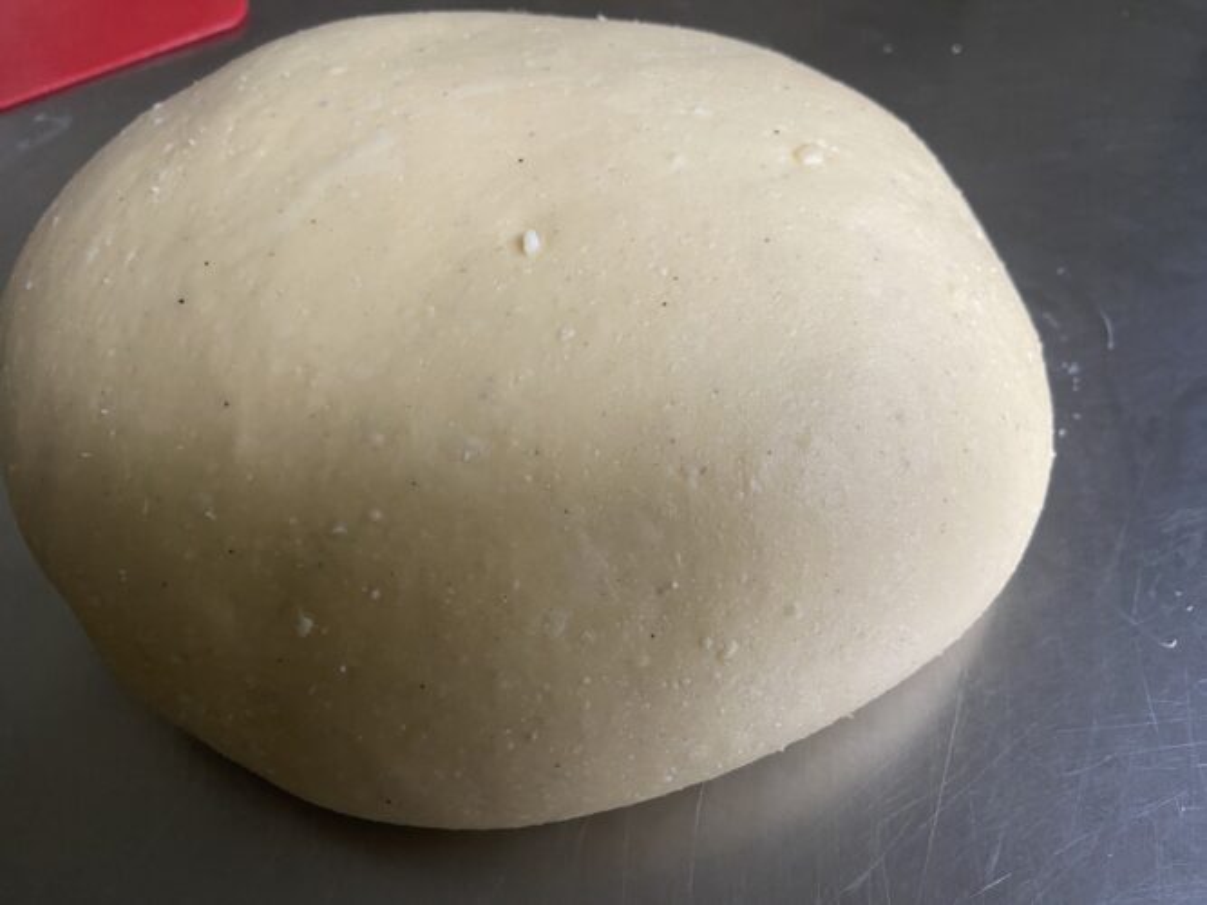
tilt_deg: -49.7
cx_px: 604
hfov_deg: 67.3
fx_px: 906
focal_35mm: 26
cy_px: 452
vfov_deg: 53.0
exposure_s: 1/60
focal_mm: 4.25
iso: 160
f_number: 1.8
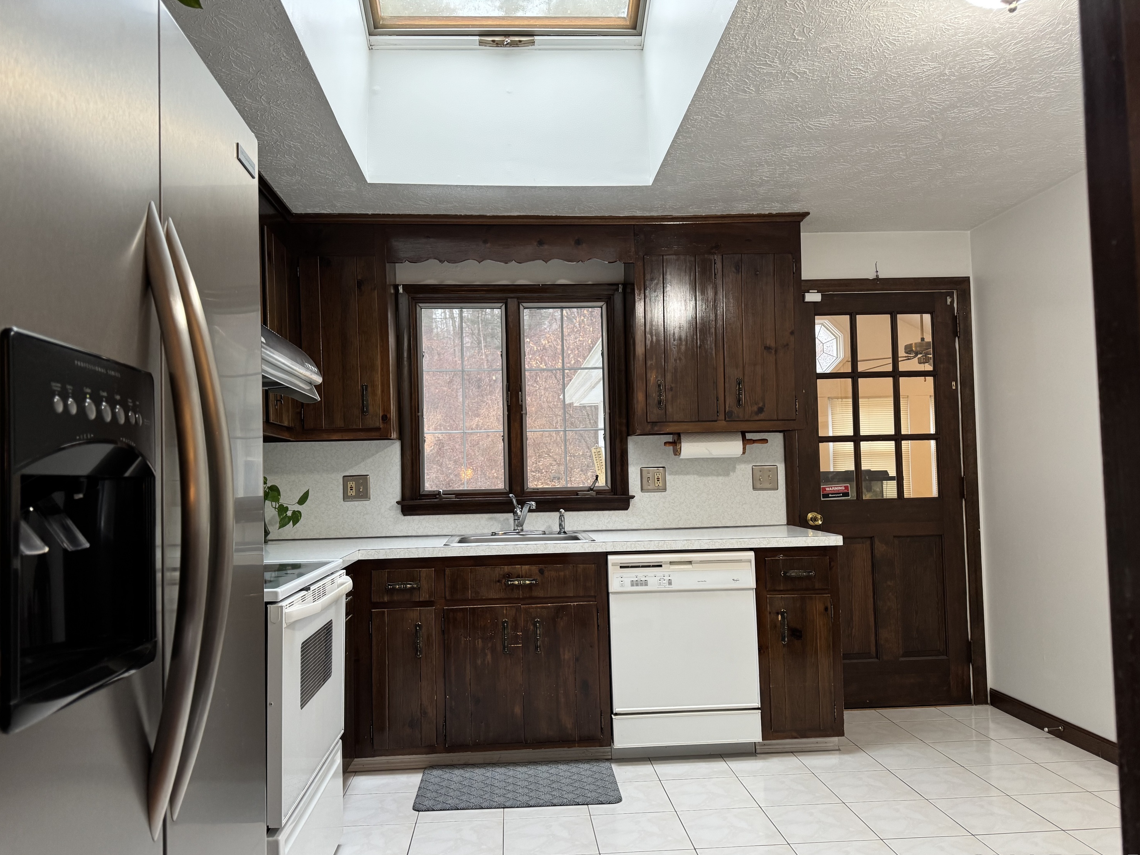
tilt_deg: +2.3
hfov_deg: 69.4
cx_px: 553
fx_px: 823
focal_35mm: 25
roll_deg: +1.8
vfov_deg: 54.9
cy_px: 441
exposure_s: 1/60
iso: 200
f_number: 1.78
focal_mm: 6.76
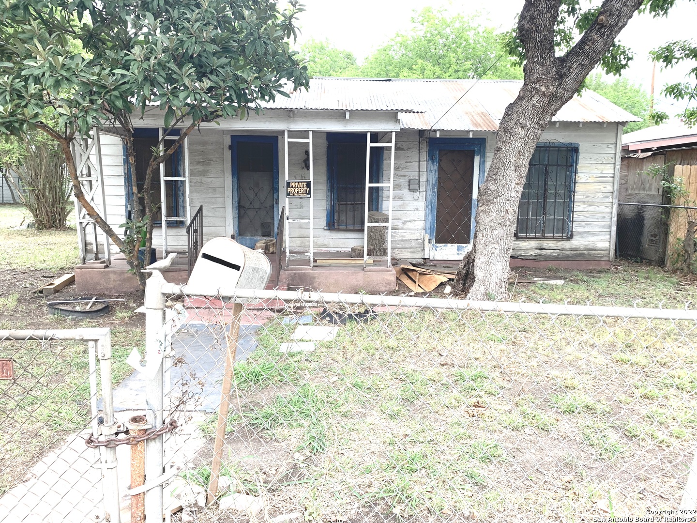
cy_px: 262
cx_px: 348
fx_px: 524
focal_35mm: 26
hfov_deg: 67.3
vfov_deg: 53.1
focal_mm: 4.25
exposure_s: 1/200
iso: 25
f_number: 1.8
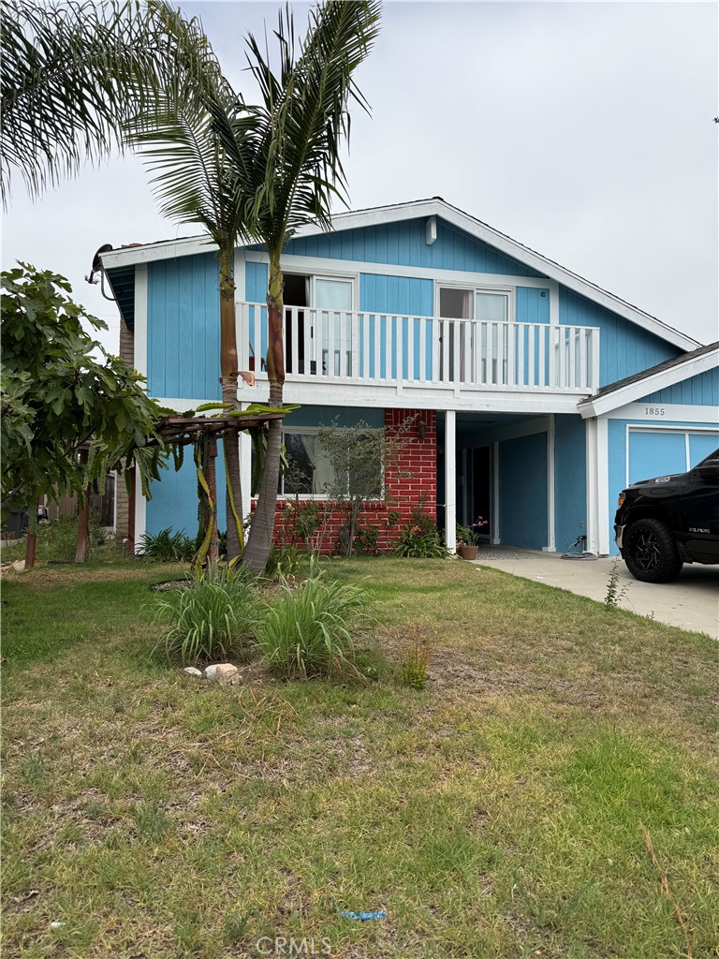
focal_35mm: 24
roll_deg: -1.2
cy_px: 480
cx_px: 360
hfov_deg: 56.8
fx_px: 665
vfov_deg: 71.6
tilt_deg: +2.7
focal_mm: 6.76
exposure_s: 1/5319
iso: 80
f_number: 1.78
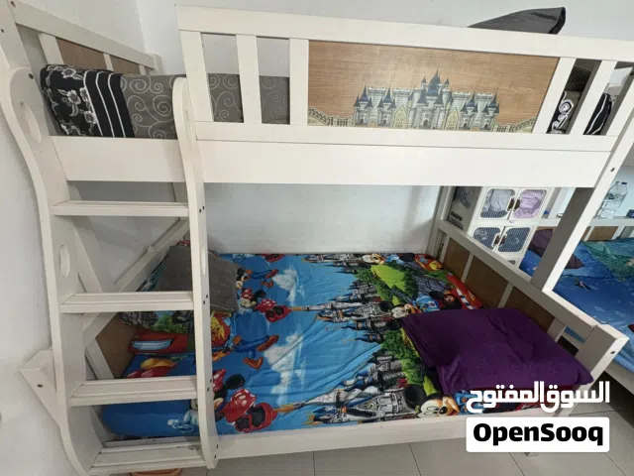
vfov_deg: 85.7
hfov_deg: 102.1
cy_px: 238
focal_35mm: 14
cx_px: 317
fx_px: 256
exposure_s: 1/50
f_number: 2.2
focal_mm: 2.22
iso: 320
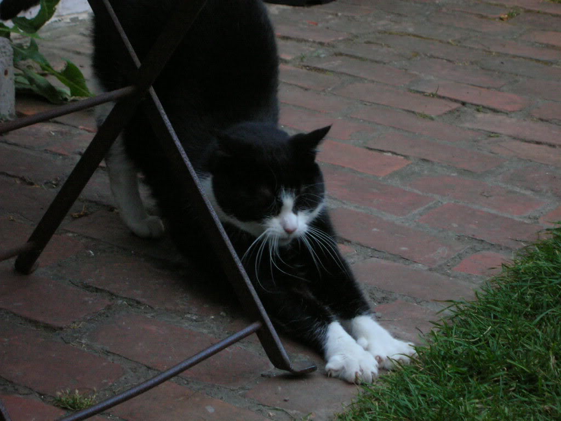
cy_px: 210
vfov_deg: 14.5
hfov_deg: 19.3
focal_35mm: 102
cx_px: 280
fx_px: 1653
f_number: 4.9
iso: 200
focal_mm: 17.1
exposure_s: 1/60
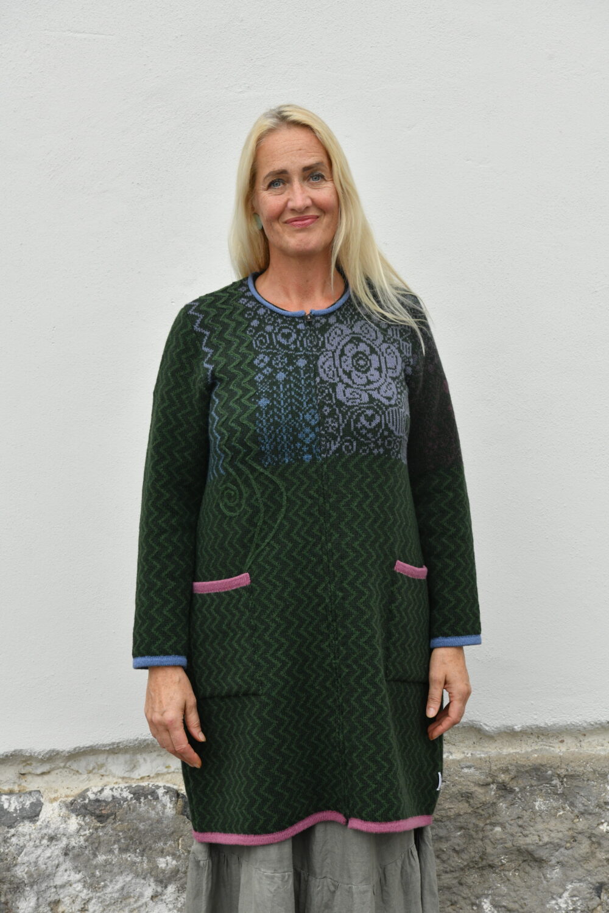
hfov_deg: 19.5
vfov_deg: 28.8
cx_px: 304
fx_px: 1776
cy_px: 456
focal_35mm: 70
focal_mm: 70
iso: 1600
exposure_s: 1/500
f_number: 11
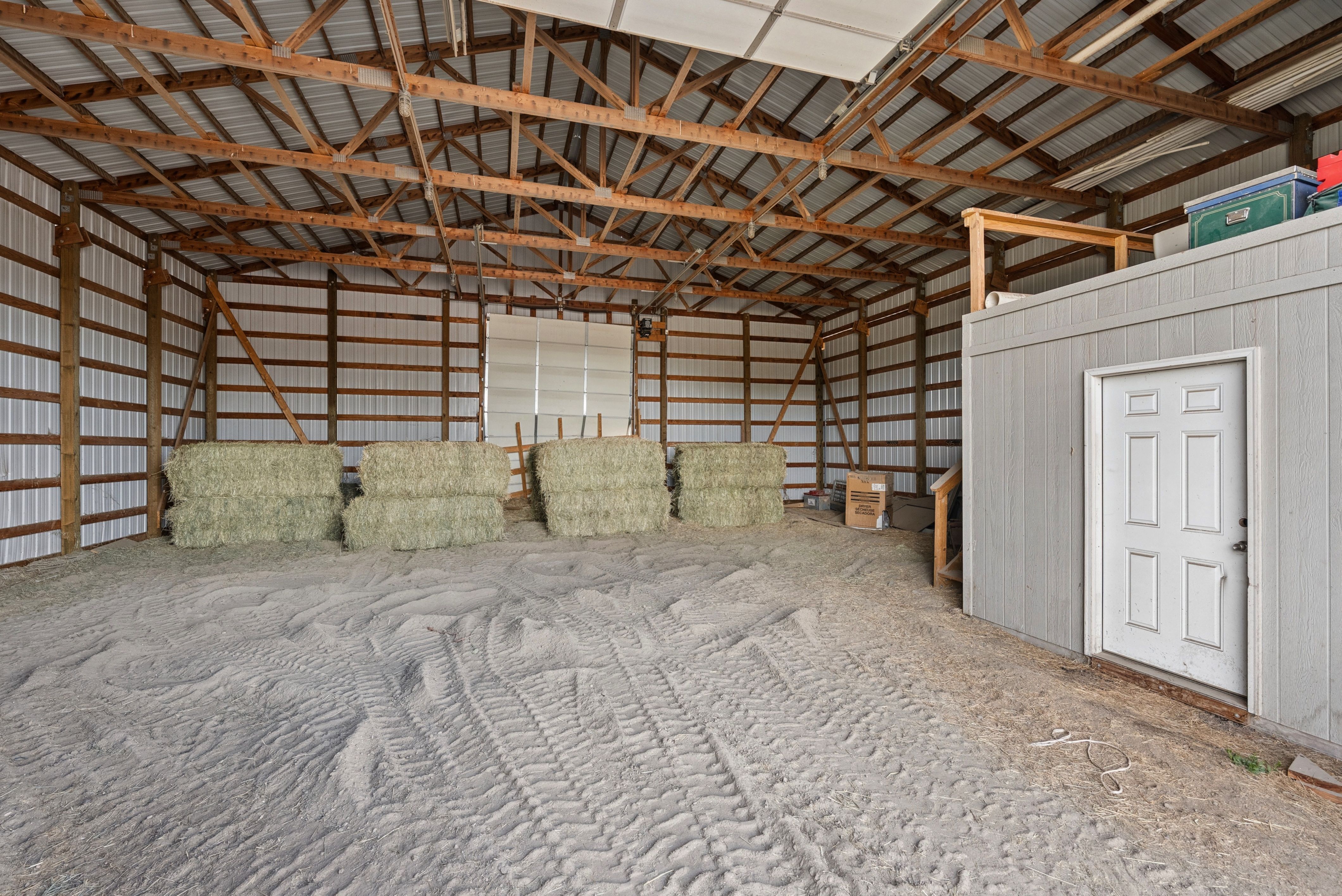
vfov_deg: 77.4
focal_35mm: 15
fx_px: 559
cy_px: 448
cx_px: 671
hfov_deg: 100.4
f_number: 8
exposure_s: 1/40
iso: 800
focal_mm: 15
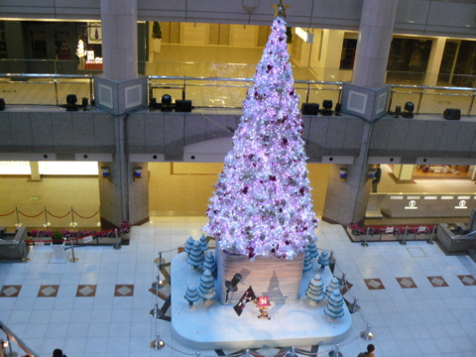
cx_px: 238
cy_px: 178
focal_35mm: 36
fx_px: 495
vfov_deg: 39.7
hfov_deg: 51.4
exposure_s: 1/20
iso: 200
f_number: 2.8
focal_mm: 6
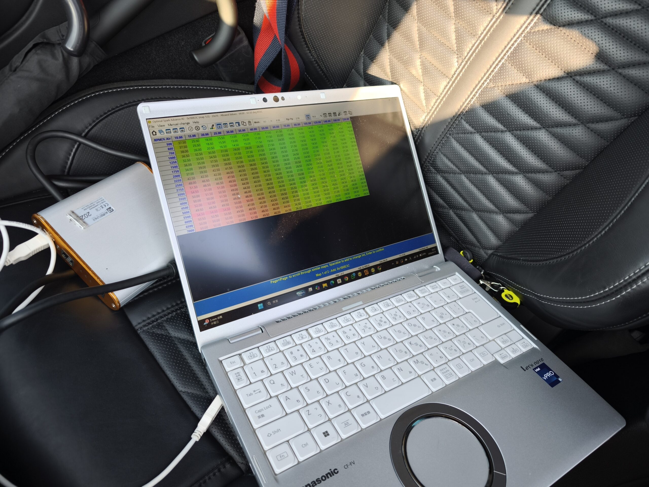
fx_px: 431
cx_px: 324
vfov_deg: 58.9
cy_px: 244
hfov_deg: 73.9
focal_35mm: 23
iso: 64
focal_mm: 6.57
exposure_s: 1/100
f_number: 1.6
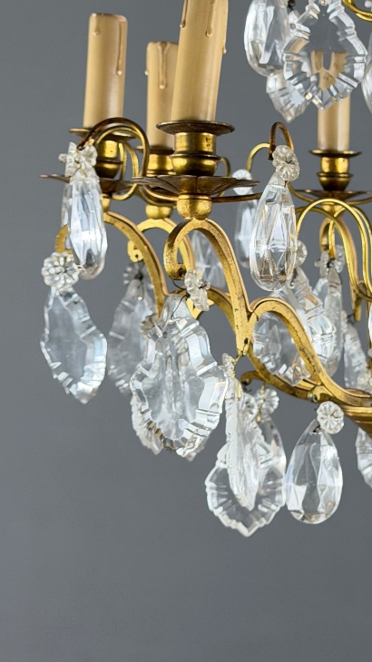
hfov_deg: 13.8
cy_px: 268
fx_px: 1510
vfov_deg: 24.7
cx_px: 401
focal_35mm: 86
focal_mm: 6.76
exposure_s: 1/50
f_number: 1.78
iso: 50
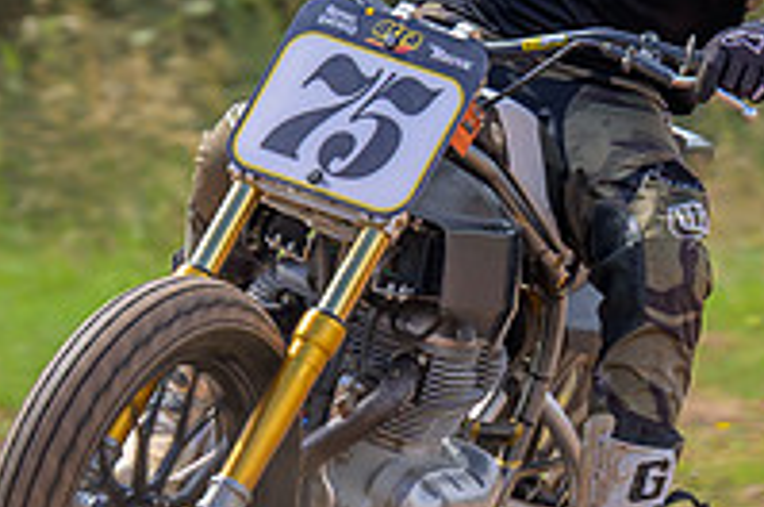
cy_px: 214
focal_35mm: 898
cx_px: 217
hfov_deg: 2.3
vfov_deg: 1.5
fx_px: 19027
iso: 64
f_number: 4
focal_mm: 130
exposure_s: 1/400
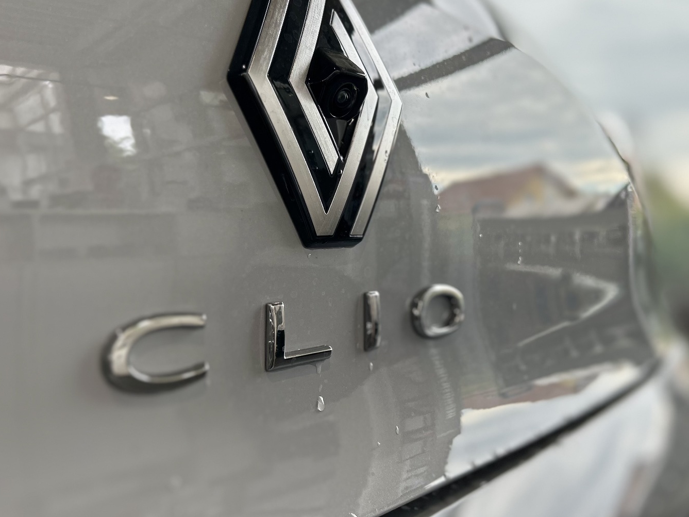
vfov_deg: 40.4
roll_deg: +0.3
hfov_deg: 52.6
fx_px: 697
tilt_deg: +2.3
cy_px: 191
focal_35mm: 35
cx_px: 351
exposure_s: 1/326
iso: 50
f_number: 1.5
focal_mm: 5.7
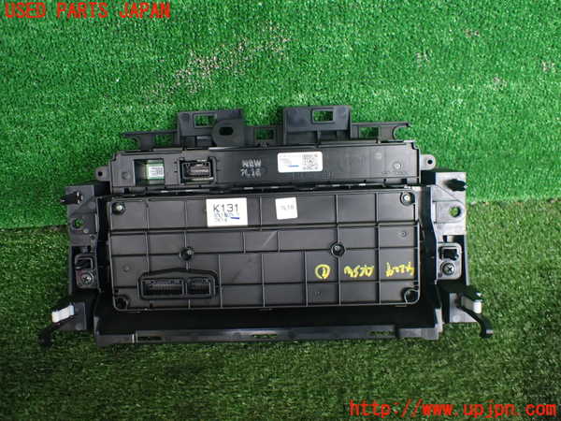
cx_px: 280
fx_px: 486
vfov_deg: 46.8
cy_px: 210
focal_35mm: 30
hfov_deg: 60.0
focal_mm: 5.4
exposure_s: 1/125
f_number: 2.3
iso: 250
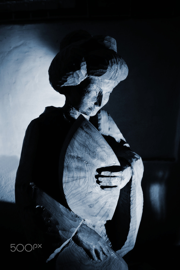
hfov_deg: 35.6
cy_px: 135
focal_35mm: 38
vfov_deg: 51.2
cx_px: 90
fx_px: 280
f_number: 4
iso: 1250
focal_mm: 25
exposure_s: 1/80
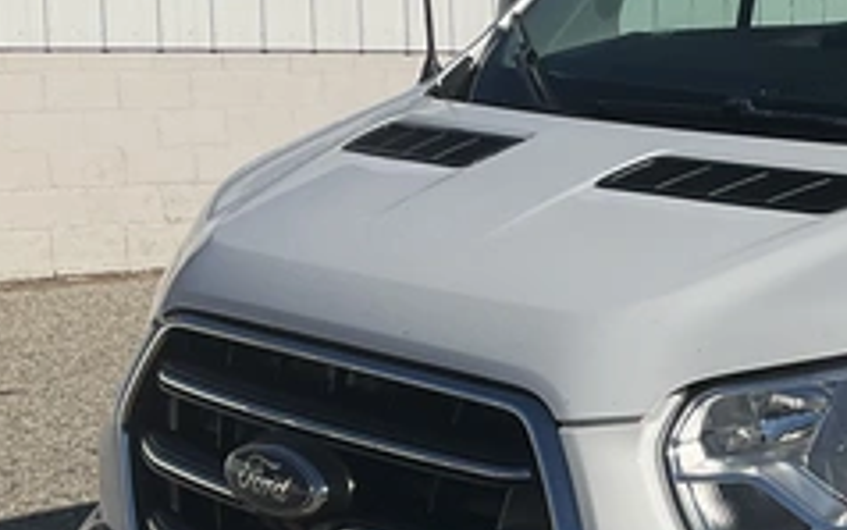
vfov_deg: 13.5
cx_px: 964
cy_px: 329
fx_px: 2240
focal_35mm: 97
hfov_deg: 20.3
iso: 25
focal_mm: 3
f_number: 1.8
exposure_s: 1/4785
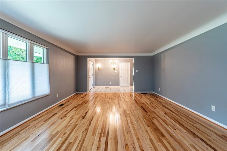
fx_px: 88
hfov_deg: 104.3
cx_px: 114
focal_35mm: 14
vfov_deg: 81.1
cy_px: 76
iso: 2000
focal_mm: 14
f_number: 8
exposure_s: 1/40
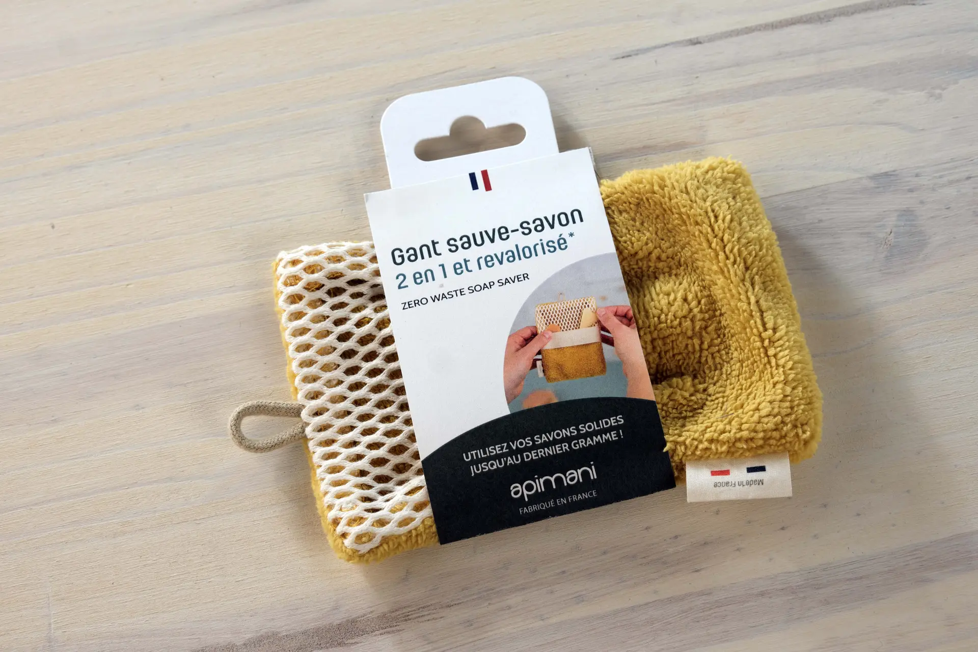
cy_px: 326
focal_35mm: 84
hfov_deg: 24.2
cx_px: 489
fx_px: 2282
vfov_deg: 16.3
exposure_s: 1/8
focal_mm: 56
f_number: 8
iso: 80
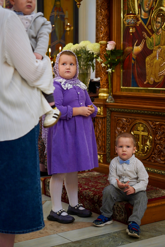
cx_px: 82
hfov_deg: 19.5
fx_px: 481
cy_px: 124
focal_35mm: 70
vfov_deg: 28.8
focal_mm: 70
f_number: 2.8
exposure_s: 1/160
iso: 800
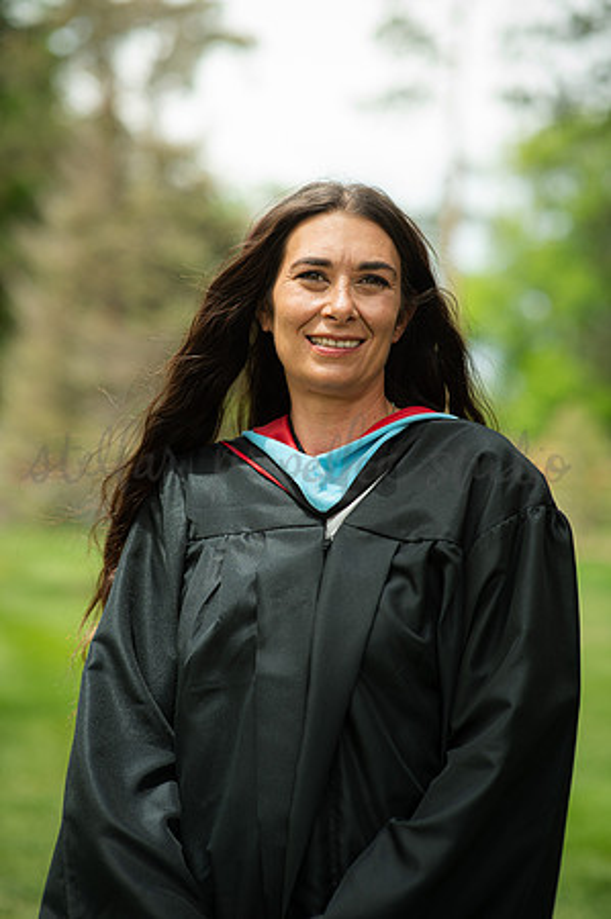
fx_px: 2169
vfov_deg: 23.9
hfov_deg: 16.0
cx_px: 306
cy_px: 460
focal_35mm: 85
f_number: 2.2
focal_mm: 85
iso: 100
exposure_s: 1/500
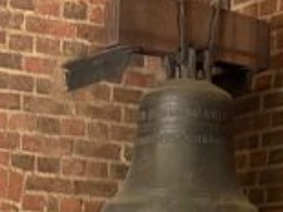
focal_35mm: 124
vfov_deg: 10.2
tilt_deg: -12.3
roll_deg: -2.5
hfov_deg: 15.9
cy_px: 530
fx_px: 1013
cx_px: 91
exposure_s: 1/60
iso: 400
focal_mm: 6.76
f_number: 1.78
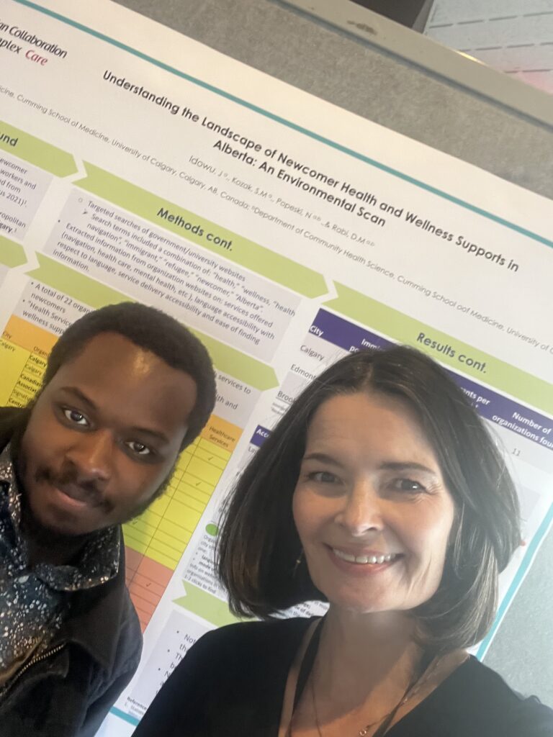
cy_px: 368
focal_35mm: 30
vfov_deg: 60.0
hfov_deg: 46.8
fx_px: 639
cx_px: 276
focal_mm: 2.71
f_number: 2.2
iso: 400
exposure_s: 1/60
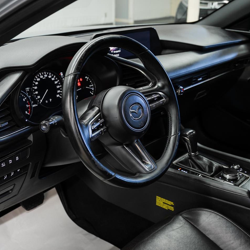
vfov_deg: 38.3
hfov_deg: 38.3
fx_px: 360
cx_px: 122
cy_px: 126
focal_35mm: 44
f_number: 5.6
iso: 100
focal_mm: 34.3
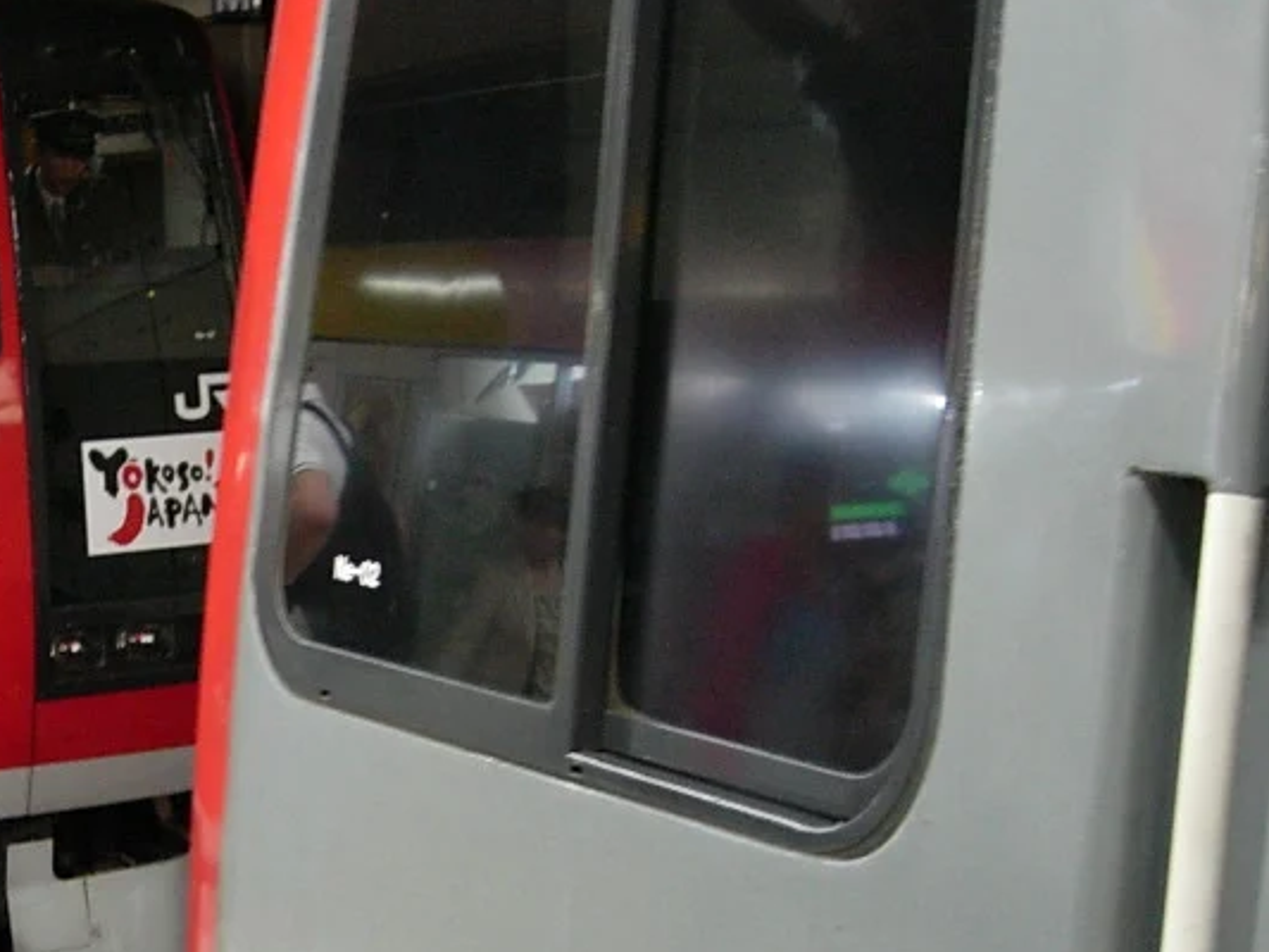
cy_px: 757
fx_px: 2677
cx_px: 155
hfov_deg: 25.9
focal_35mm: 73
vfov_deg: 20.0
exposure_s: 1/17.9
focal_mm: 7.8
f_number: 2.8
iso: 200
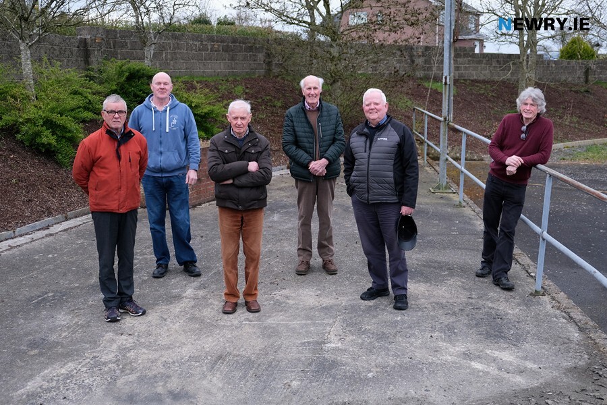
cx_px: 304
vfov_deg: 33.4
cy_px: 202
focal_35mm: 40
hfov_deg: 48.5
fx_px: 674
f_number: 3.2
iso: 800
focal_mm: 26.5
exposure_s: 1/120
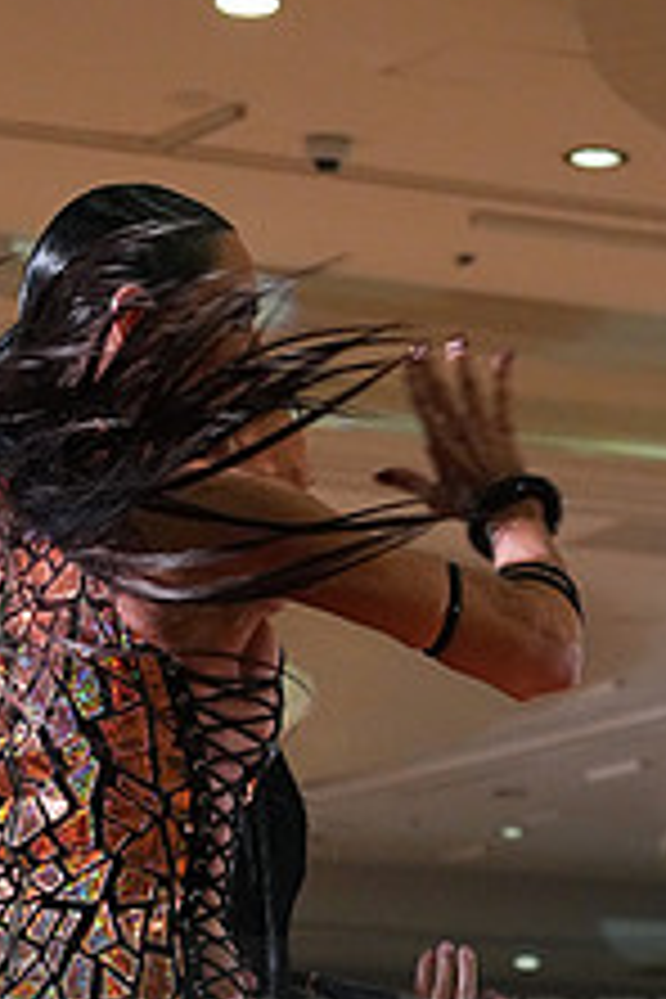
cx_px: 169
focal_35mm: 183
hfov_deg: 7.5
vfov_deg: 11.1
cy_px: 1089
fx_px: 5078
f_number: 5.6
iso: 8000
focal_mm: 70
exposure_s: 1/400
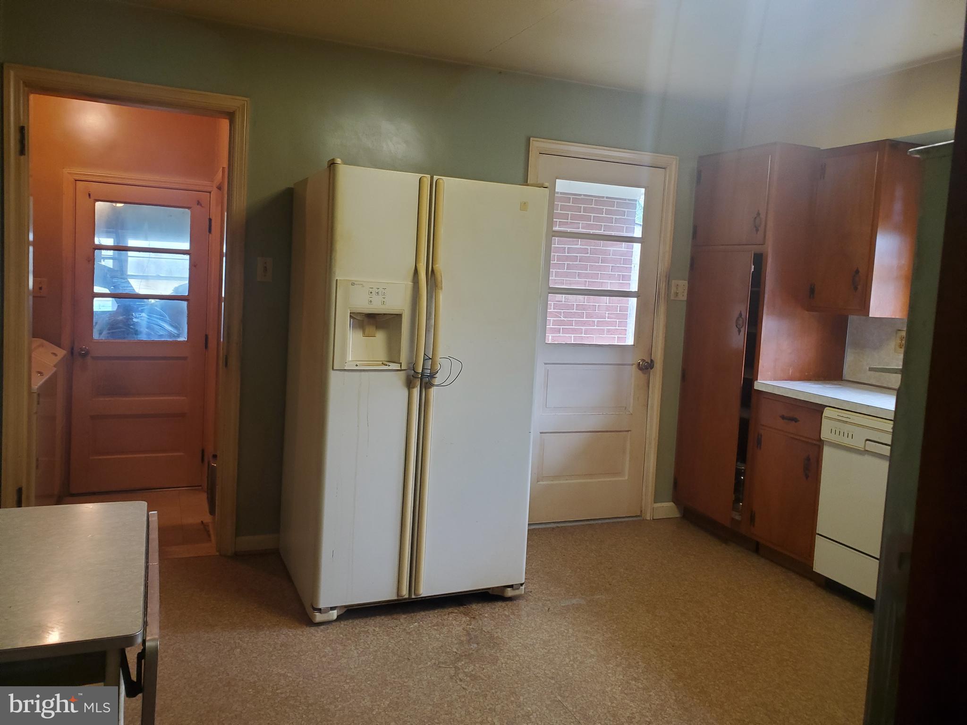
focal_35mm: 26
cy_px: 362
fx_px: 726
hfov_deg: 67.3
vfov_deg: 53.1
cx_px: 484
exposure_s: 1/59
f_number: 2.4
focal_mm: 4.3
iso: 200
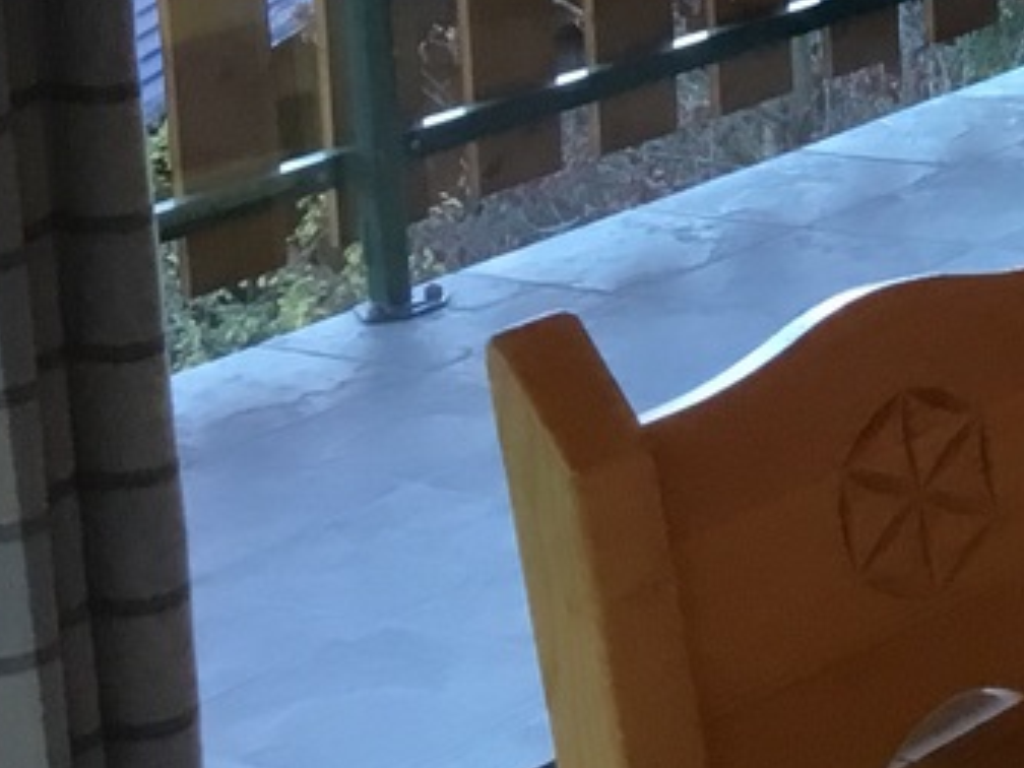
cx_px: 2149
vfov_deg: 10.6
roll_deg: +0.8
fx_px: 3934
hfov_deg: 12.7
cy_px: -546
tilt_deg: -5.2
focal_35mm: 133
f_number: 2.4
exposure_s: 1/33
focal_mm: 3.3
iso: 40
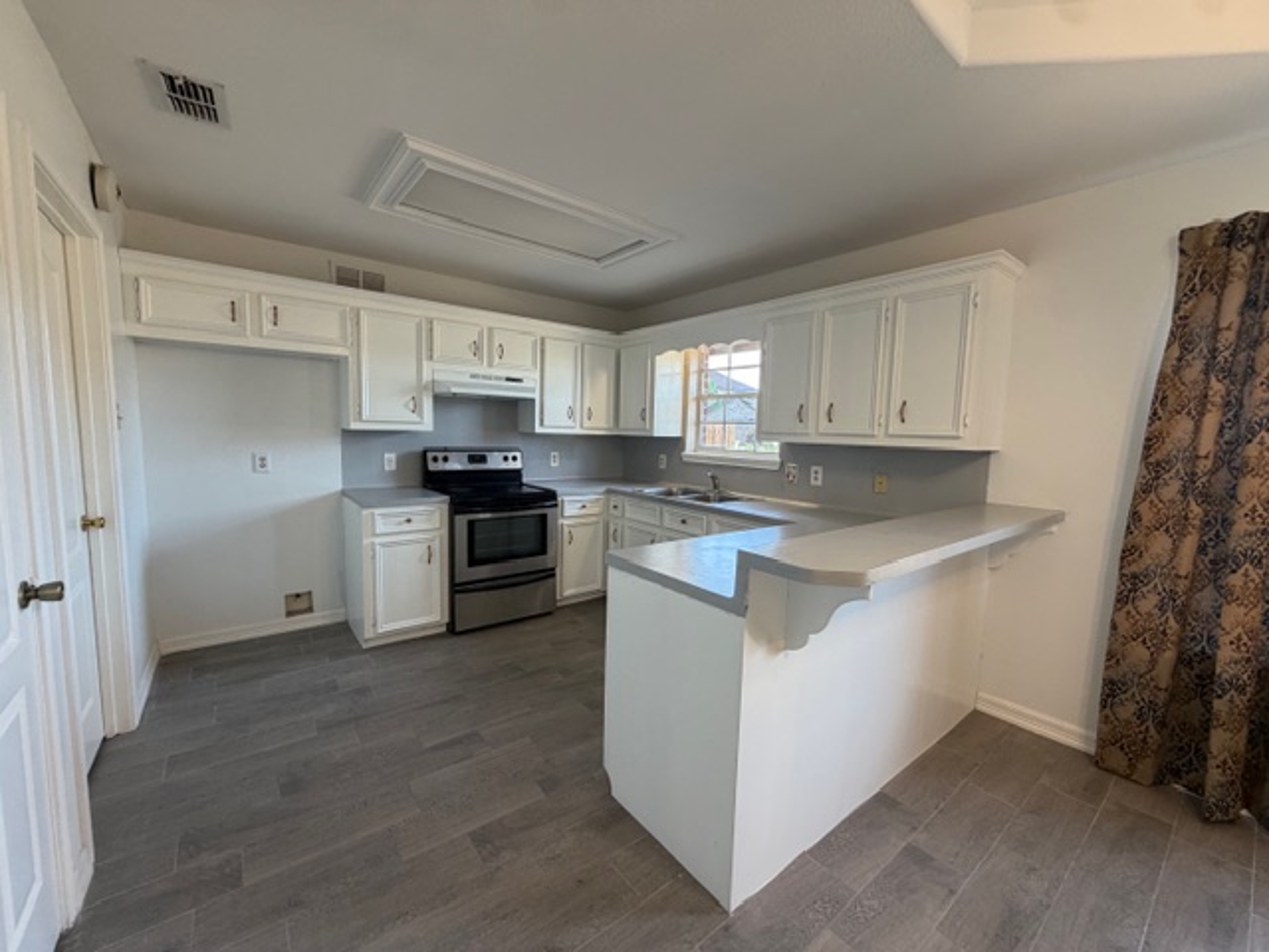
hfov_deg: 102.1
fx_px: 513
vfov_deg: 85.7
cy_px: 476
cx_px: 634
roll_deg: -1.6
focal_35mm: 14
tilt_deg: -5.7
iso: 250
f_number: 2.2
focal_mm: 2.22
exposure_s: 1/120
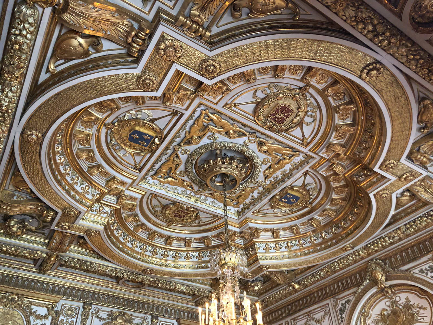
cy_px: 162
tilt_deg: +42.0
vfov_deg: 49.7
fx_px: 350
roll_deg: +2.0
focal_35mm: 28
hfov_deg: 63.4
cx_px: 216
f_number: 1.8
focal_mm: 4
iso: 100
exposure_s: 1/6
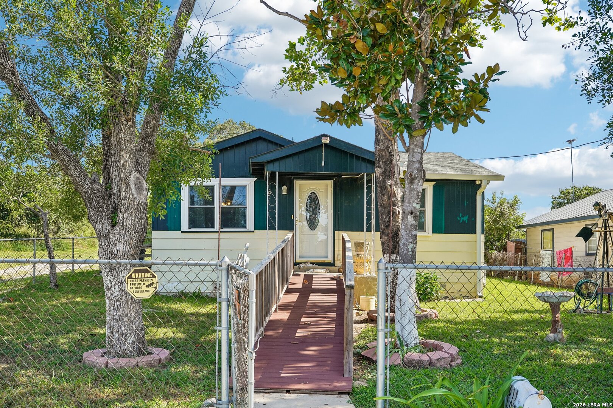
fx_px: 528
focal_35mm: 31
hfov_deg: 60.3
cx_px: 306
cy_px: 204
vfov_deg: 42.3
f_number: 8
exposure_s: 1/125
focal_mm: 31
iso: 100
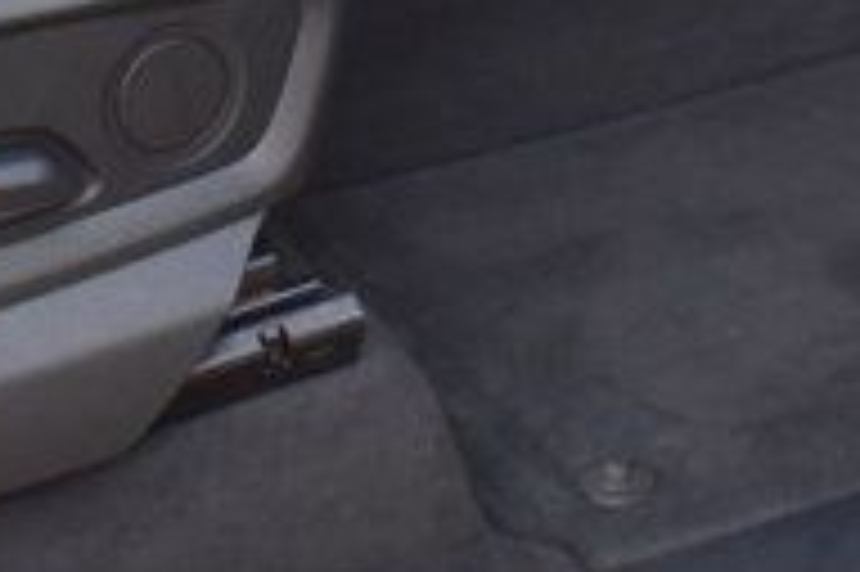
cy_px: -500
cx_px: 513
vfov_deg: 7.5
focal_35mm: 177
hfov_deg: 11.6
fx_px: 4225
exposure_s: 1/15
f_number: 6.3
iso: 640
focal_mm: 22
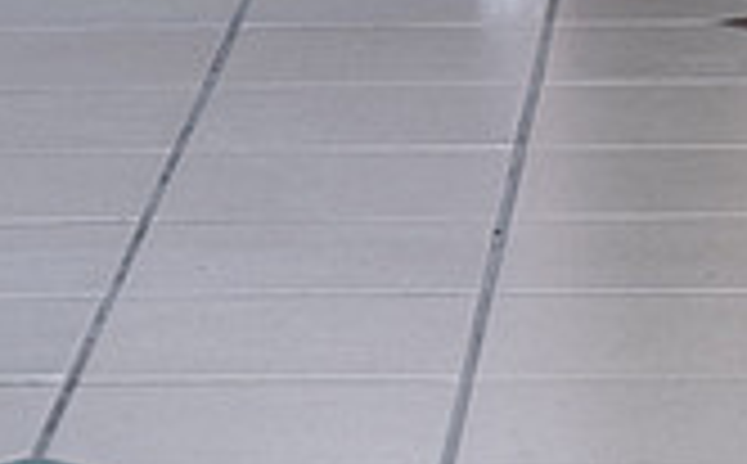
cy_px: -523
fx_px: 7599
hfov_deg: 5.6
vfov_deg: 3.5
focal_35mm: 374
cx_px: 616
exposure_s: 1/160
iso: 1250
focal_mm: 135
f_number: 5
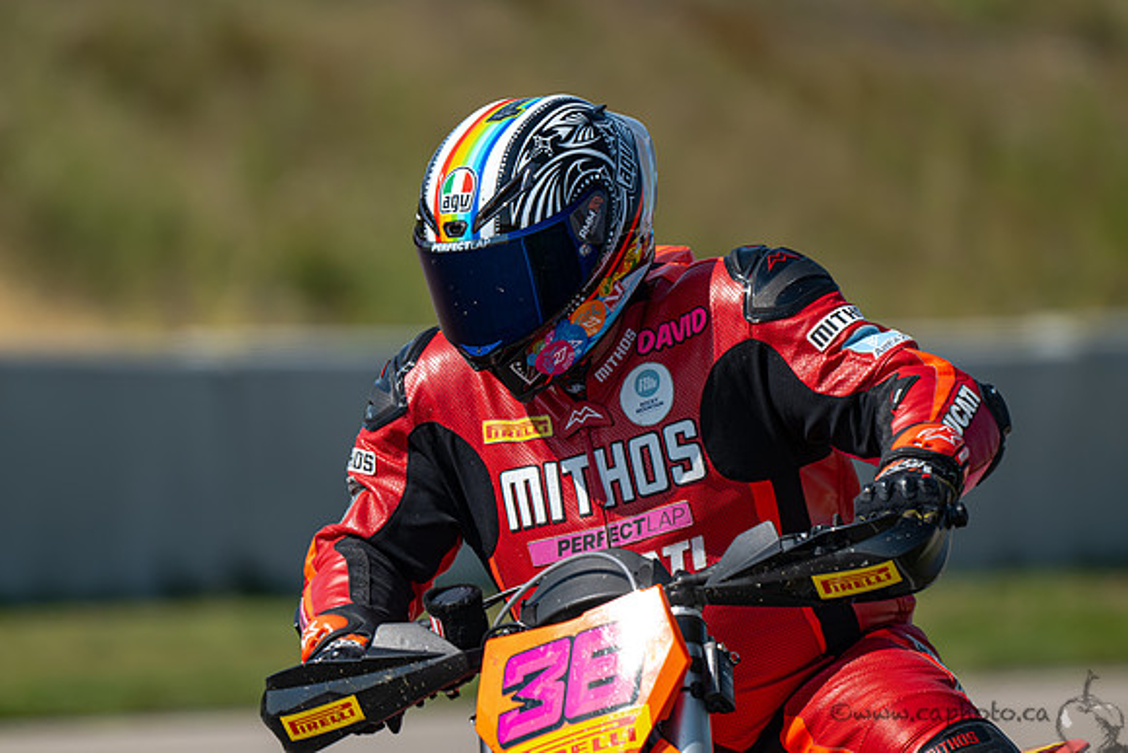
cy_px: 376
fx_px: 18804
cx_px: 564
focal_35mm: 600
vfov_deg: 2.3
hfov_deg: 3.4
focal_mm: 600
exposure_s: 1/1250
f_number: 6.3
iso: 220
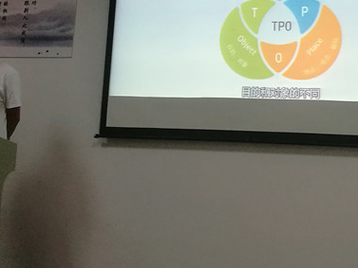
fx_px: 724
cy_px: -7
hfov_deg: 27.6
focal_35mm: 70
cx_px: 234
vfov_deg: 20.3
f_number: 2.2
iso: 200
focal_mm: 4.5
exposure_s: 1/50
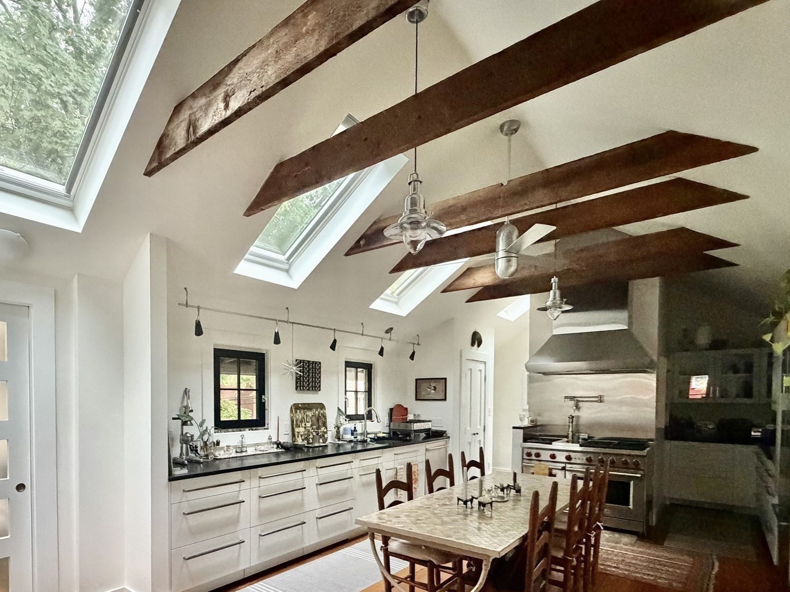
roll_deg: -0.3
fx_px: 456
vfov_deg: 63.8
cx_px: 314
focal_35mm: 20
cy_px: 409
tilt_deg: -1.6
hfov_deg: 80.7
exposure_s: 1/60
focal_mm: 2.22
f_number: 2.2
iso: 1000
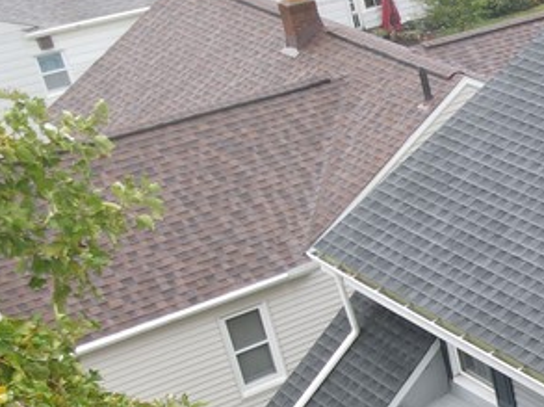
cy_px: 392
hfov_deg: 19.1
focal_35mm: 84
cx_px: 910
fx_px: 1318
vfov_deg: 17.2
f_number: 2.8
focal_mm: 4.5
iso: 100
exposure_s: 1/90
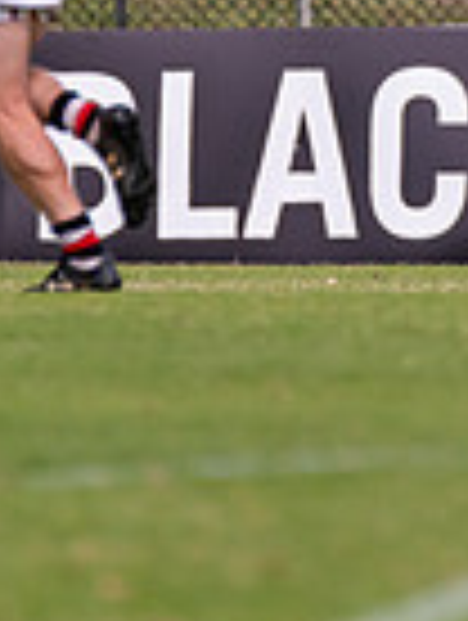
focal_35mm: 1913
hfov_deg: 0.8
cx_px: 648
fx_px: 34378
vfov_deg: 1.0
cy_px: -204
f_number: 6.3
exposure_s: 1/2500
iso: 800
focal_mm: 460
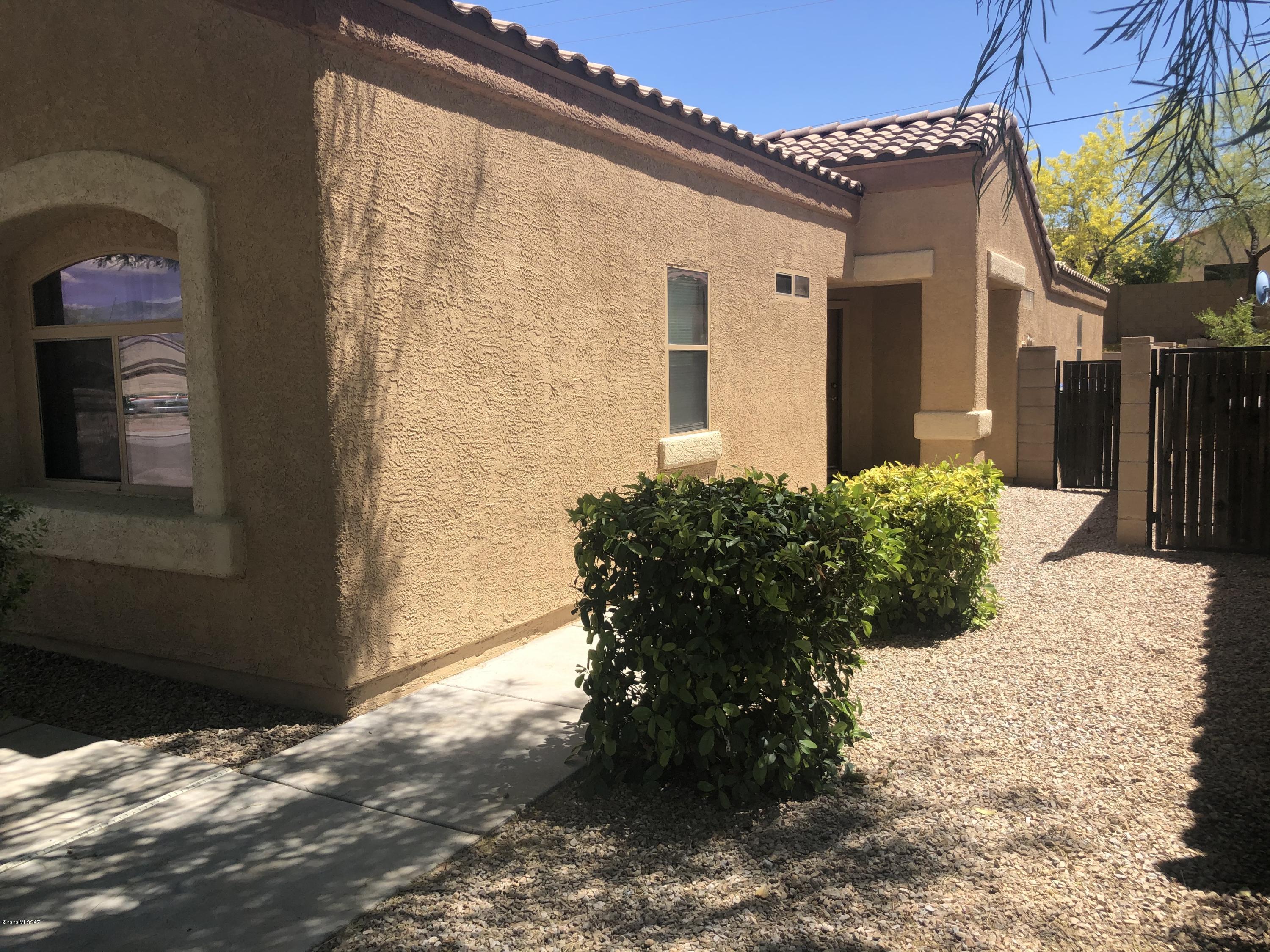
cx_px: 635
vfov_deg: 49.7
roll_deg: +1.4
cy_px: 476
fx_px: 1027
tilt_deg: -7.8
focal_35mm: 28
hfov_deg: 63.4
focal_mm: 4
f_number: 1.8
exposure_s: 1/1200
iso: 20
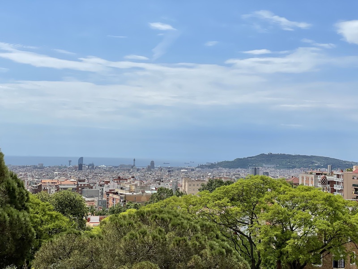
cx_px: 179
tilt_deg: +2.1
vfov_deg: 28.0
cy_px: 134
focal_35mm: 52
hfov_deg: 36.8
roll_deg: -1.3
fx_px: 538
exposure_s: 1/4348
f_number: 2
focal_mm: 6
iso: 25
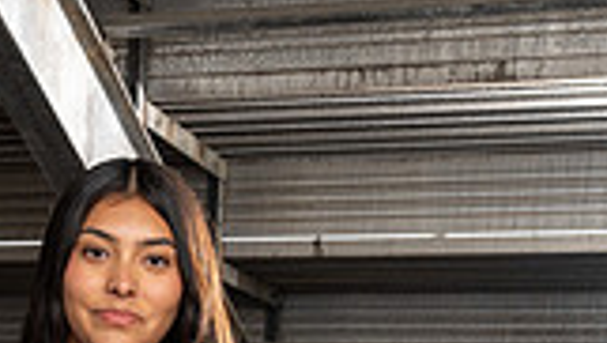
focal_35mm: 108
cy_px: 799
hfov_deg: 19.5
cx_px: 79
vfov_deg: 10.0
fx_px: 1740
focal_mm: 37
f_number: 8
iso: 200
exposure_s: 1/200
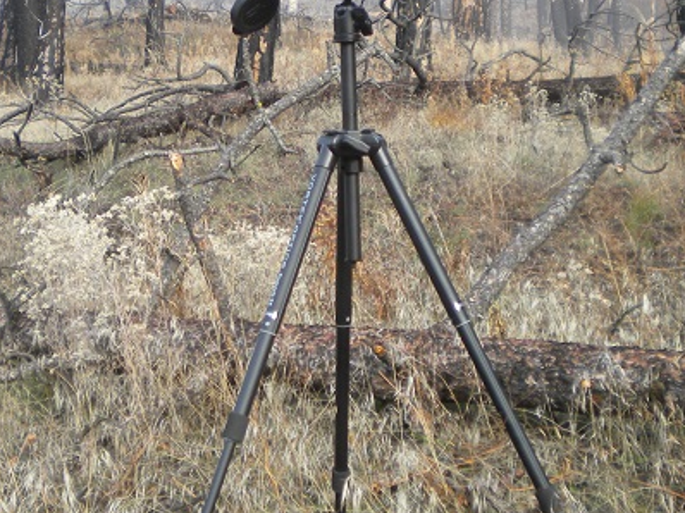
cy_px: 124
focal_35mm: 66
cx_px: 298
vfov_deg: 22.0
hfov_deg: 29.4
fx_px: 1305
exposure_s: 1/137
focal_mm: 6.3
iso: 80
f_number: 3.1
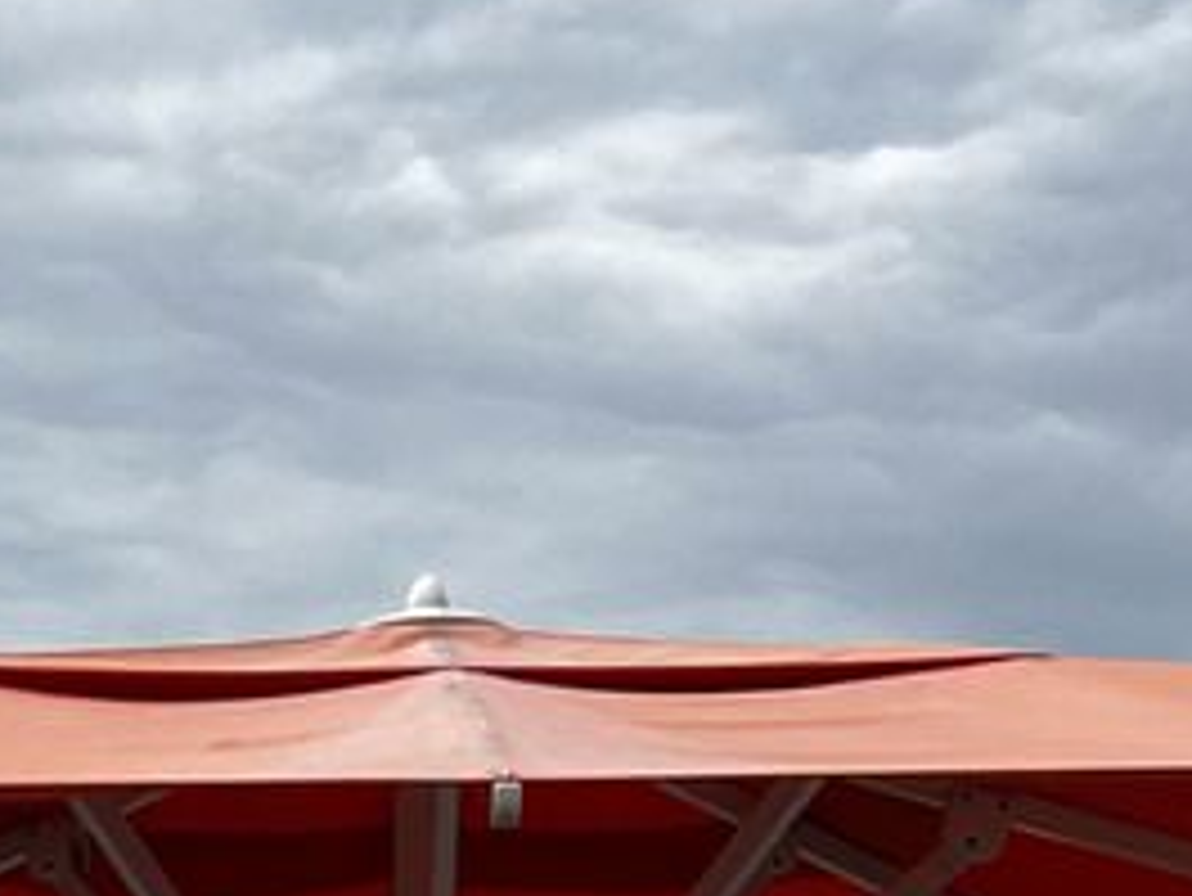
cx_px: -54
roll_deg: +0.4
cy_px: 1990
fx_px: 5409
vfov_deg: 8.8
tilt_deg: -1.2
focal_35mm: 157
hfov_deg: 12.4
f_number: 1.5
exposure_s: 1/6211
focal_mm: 5.7
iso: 50
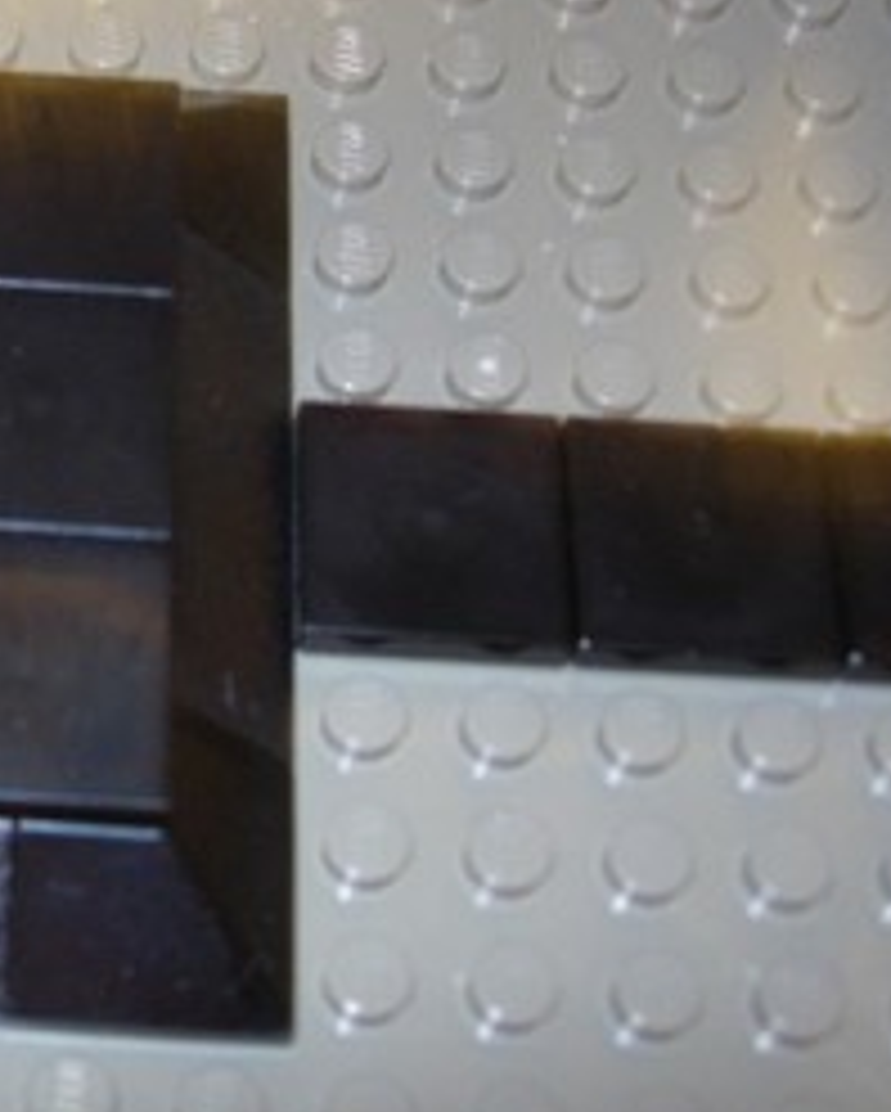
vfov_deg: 21.2
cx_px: -279
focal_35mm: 90
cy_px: 387
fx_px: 2963
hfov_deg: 16.2
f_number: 2.8
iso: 79
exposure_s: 1
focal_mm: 7.8
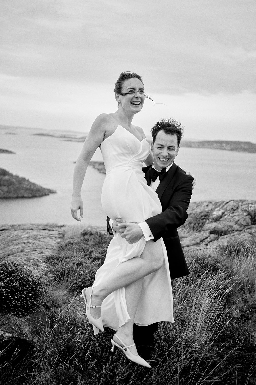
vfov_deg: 54.4
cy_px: 192
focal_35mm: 35
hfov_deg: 37.9
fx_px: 373
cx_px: 128
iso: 125
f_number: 1.4
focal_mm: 23
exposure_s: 1/900
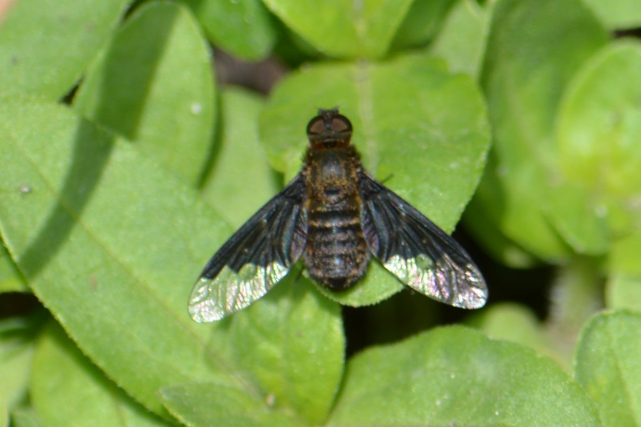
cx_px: 320
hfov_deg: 4.6
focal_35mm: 450
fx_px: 8012
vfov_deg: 3.1
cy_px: 214
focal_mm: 300
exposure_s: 1/200
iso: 100
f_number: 8
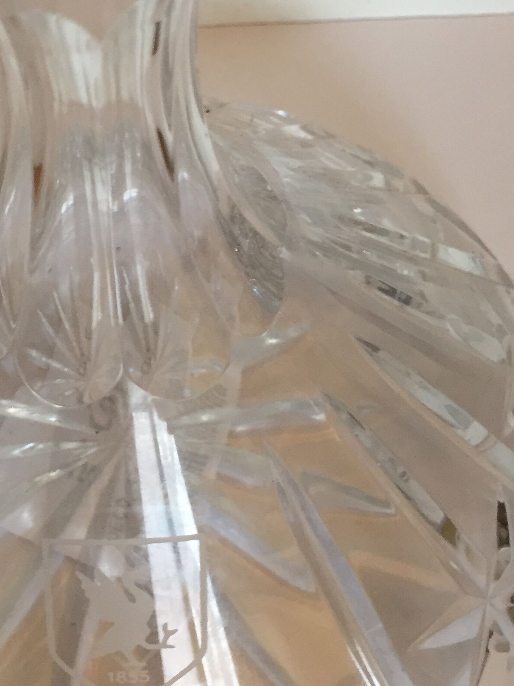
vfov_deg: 32.1
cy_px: 286
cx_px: 93
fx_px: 1188
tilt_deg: -58.0
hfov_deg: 24.0
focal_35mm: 60
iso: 100
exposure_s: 1/33
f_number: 2.2
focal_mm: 4.15
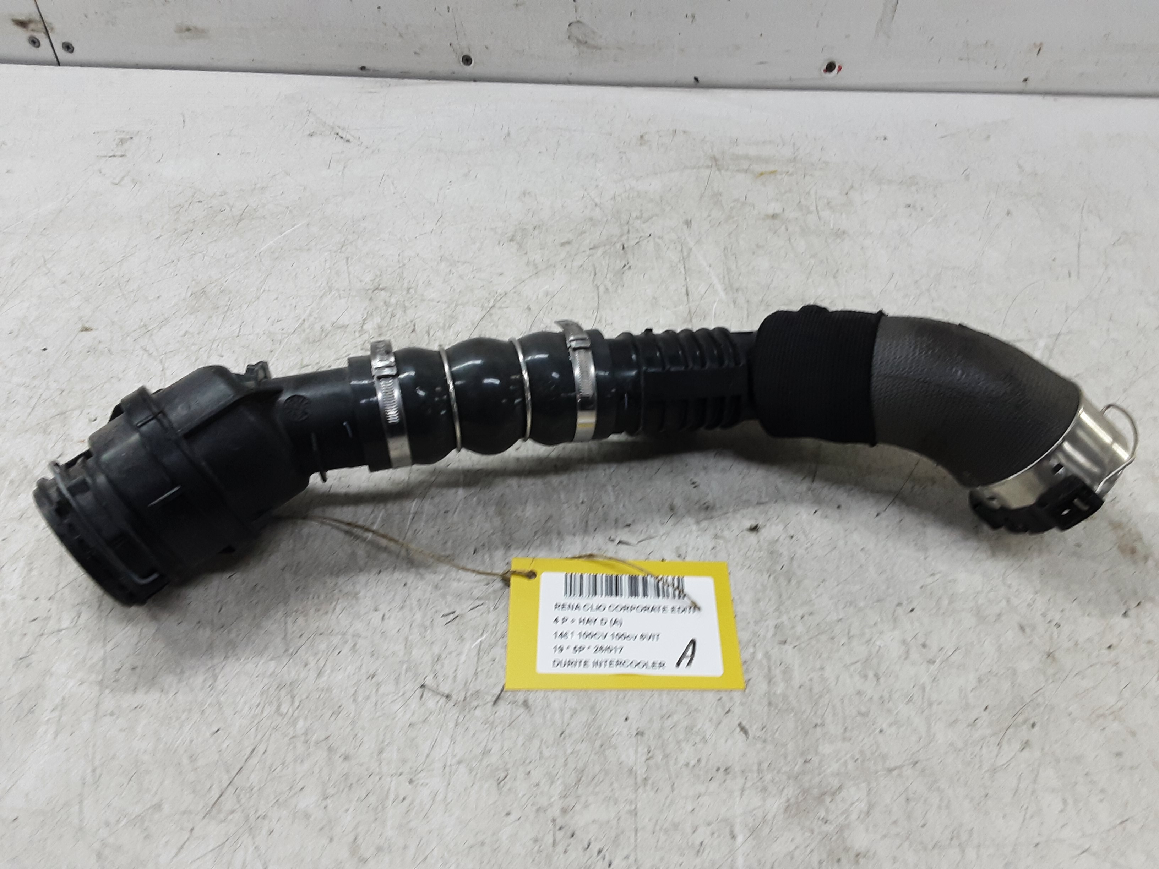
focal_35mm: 27
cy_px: 434
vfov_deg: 51.4
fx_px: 904
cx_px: 580
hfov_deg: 65.3
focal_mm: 2.91
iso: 80
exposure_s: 1/50
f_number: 1.9
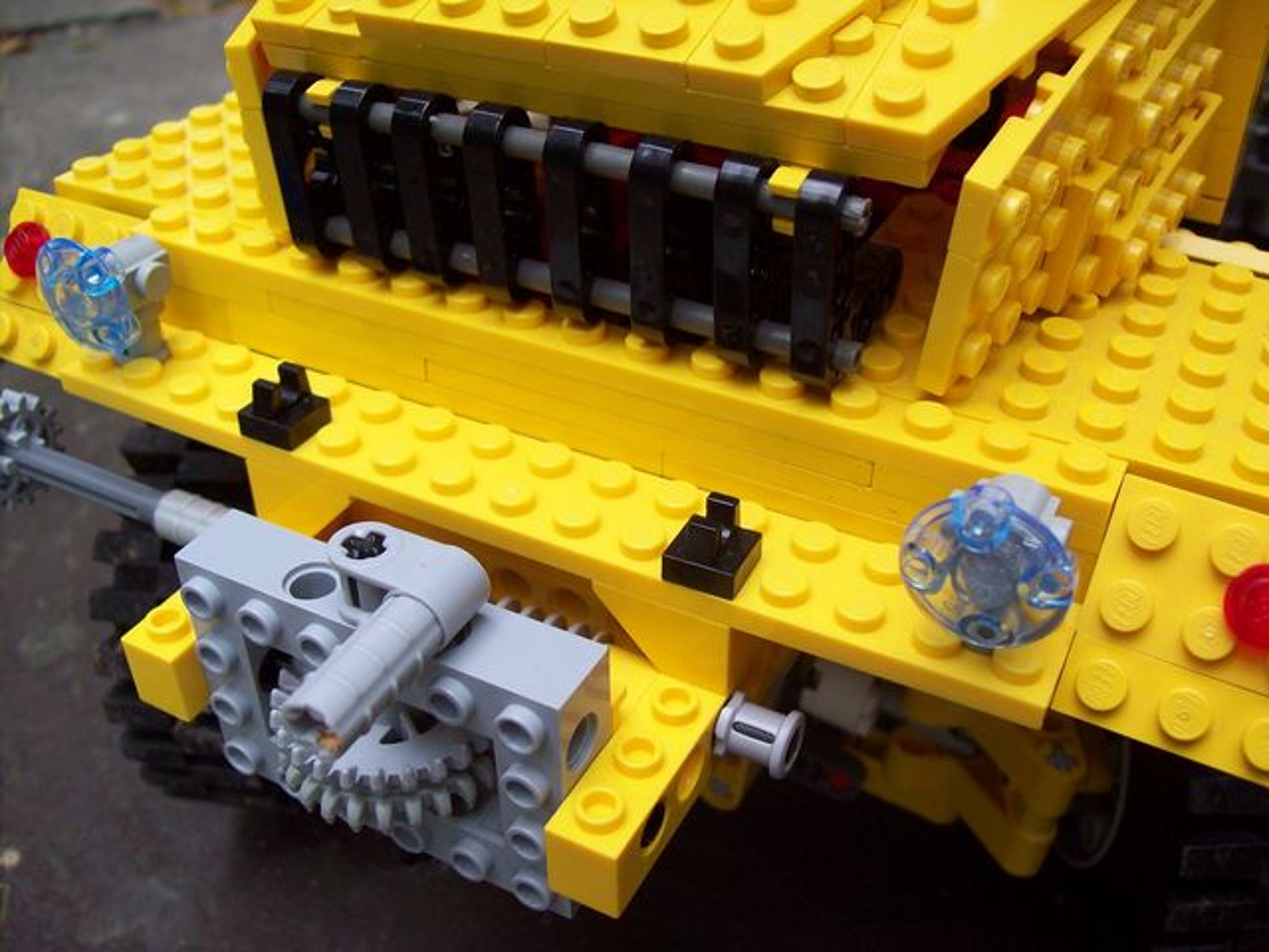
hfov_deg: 51.4
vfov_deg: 39.7
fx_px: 1320
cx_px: 634
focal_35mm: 36
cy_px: 476
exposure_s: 1/206
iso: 80
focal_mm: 6
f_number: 2.7
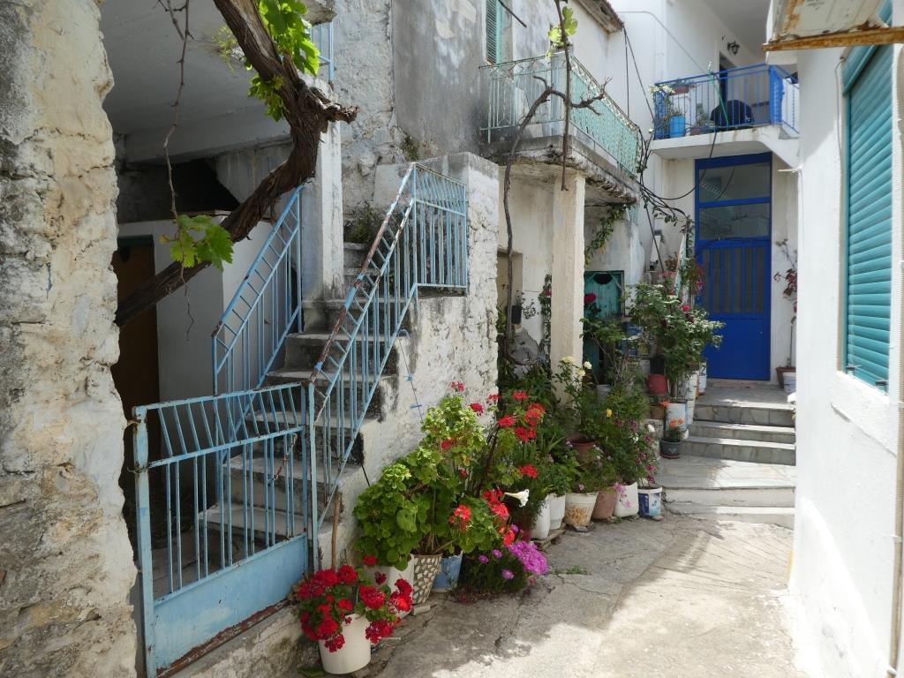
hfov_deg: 71.6
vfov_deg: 56.8
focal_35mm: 24
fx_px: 627
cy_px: 339
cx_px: 452
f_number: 3.3
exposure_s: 1/500
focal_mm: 4.3
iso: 80
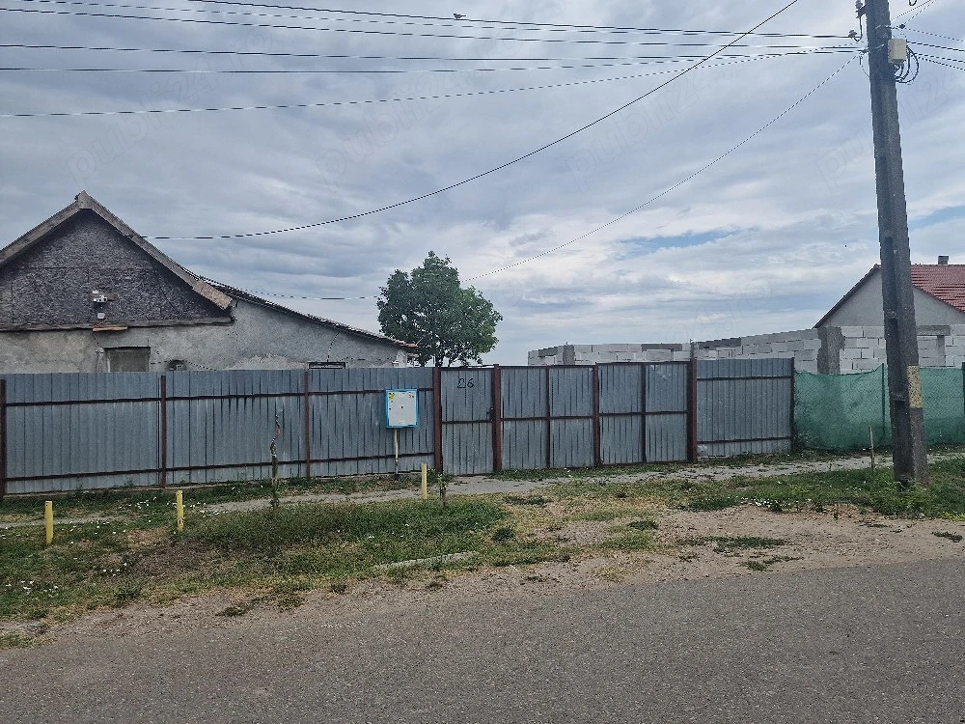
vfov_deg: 58.9
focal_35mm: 23
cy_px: 362
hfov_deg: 73.9
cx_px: 482
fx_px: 641
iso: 50
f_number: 1.8
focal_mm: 6.4
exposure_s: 1/1429
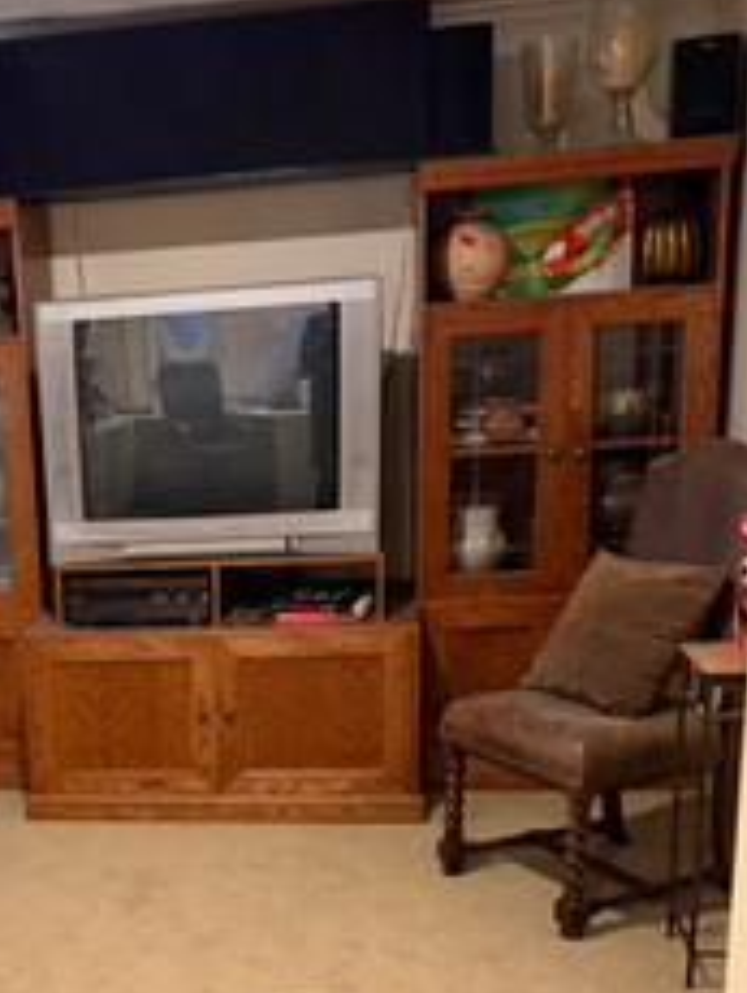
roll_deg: +4.1
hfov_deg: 28.1
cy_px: 760
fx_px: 1436
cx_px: 82
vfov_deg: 37.1
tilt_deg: -15.7
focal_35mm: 50
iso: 640
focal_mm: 6.76
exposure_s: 1/40
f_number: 1.78
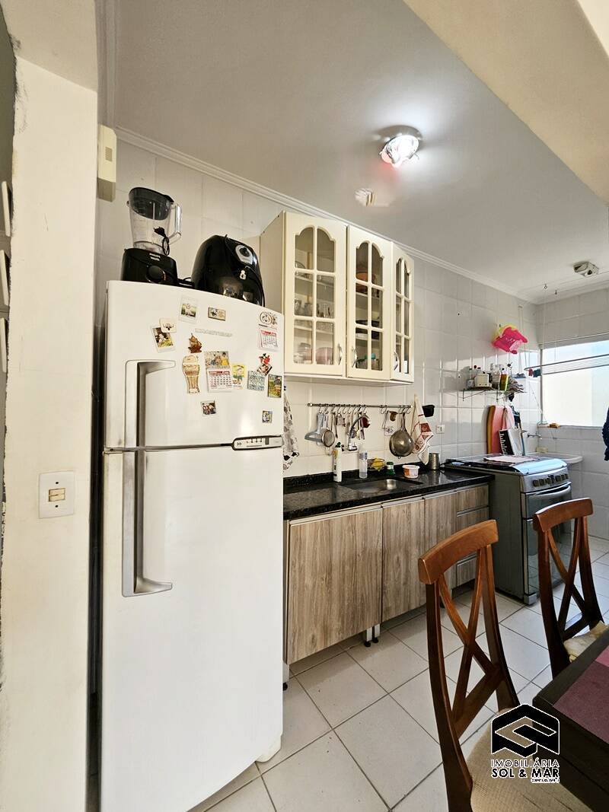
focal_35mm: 13
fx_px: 305
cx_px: 304
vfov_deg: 106.2
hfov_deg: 89.9
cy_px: 406
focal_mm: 1.7
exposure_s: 1/60
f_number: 2.2
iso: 40
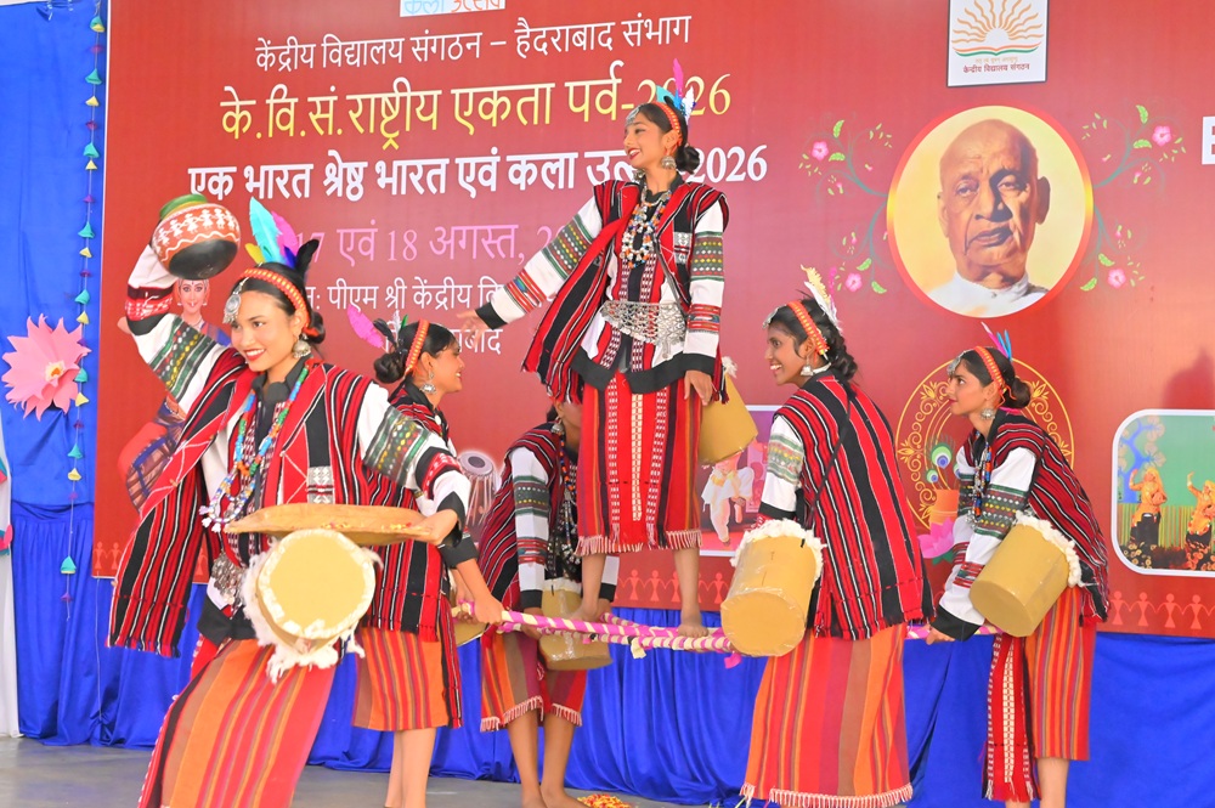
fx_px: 2866
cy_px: 404
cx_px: 608
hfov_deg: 23.9
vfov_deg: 16.0
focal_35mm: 85
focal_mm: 85
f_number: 10
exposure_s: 1/400
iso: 16000
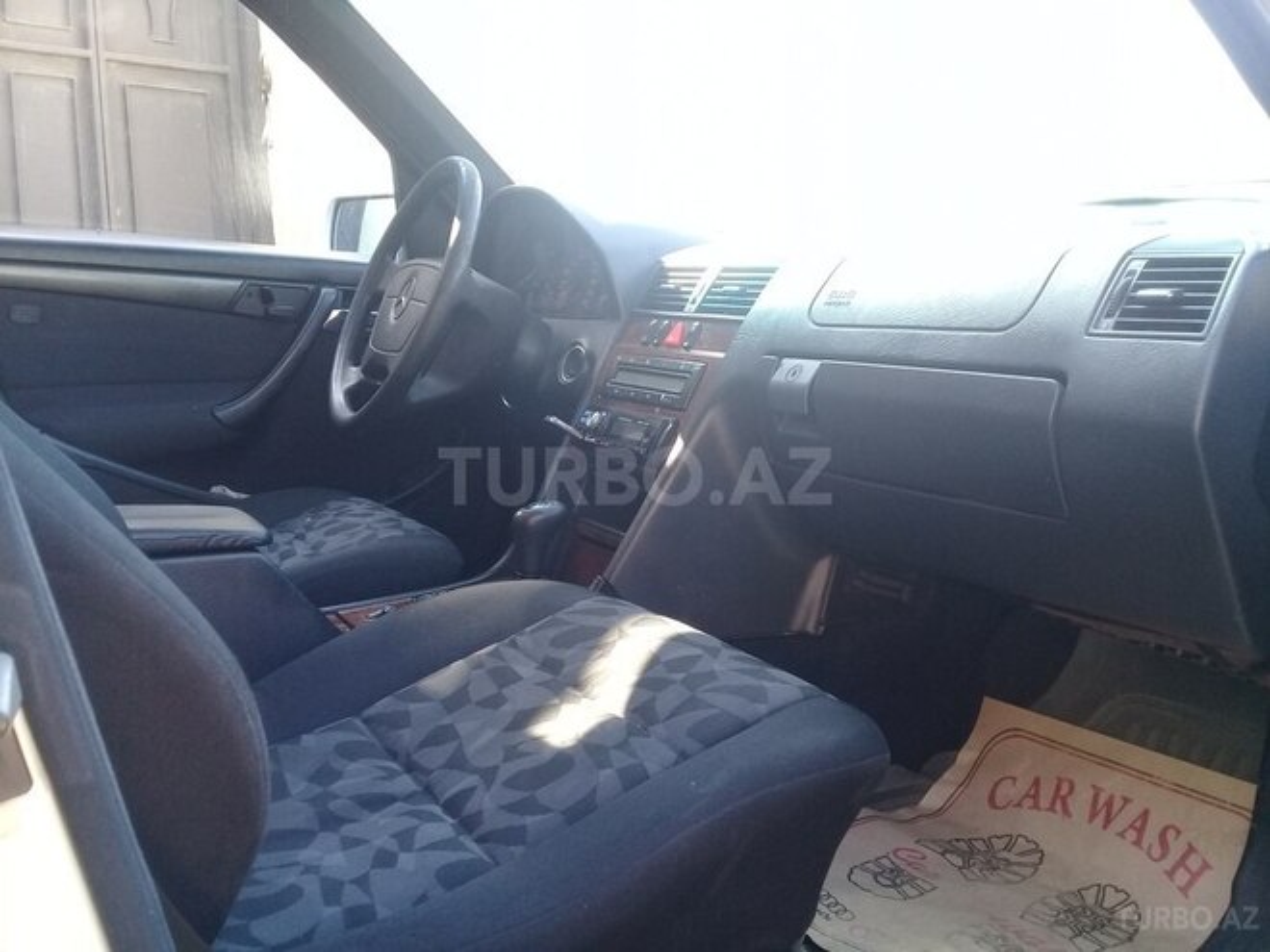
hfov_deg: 58.4
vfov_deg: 45.4
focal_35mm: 31
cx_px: 635
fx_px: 1137
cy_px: 476
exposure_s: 1/50
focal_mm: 3.3
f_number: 2.2
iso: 64
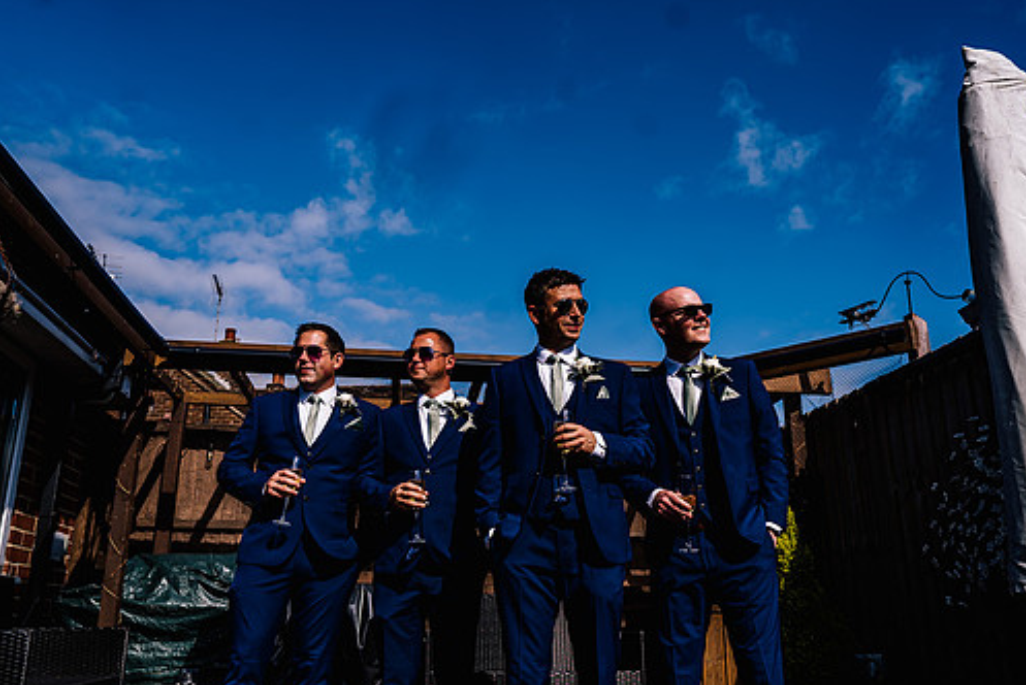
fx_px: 798
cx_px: 495
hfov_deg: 65.4
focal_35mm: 28
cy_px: 368
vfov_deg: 46.4
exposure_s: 1/1250
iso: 50
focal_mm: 24
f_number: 3.5
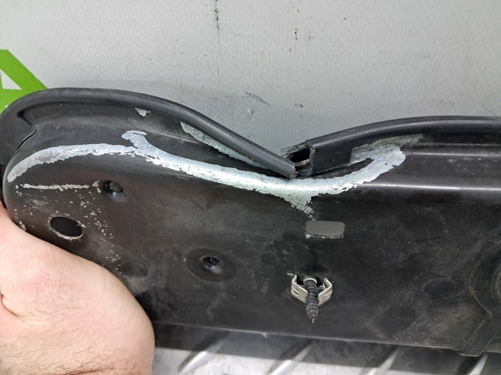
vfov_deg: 51.3
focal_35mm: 27
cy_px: 188
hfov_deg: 65.4
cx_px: 250
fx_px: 390
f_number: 1.8
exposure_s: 1/50
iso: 320
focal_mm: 4
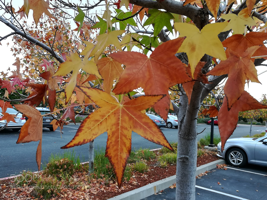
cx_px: 134
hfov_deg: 60.0
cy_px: 100
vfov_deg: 46.8
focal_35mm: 30
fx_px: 231
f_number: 2.2
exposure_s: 1/100
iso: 80
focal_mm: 3.83
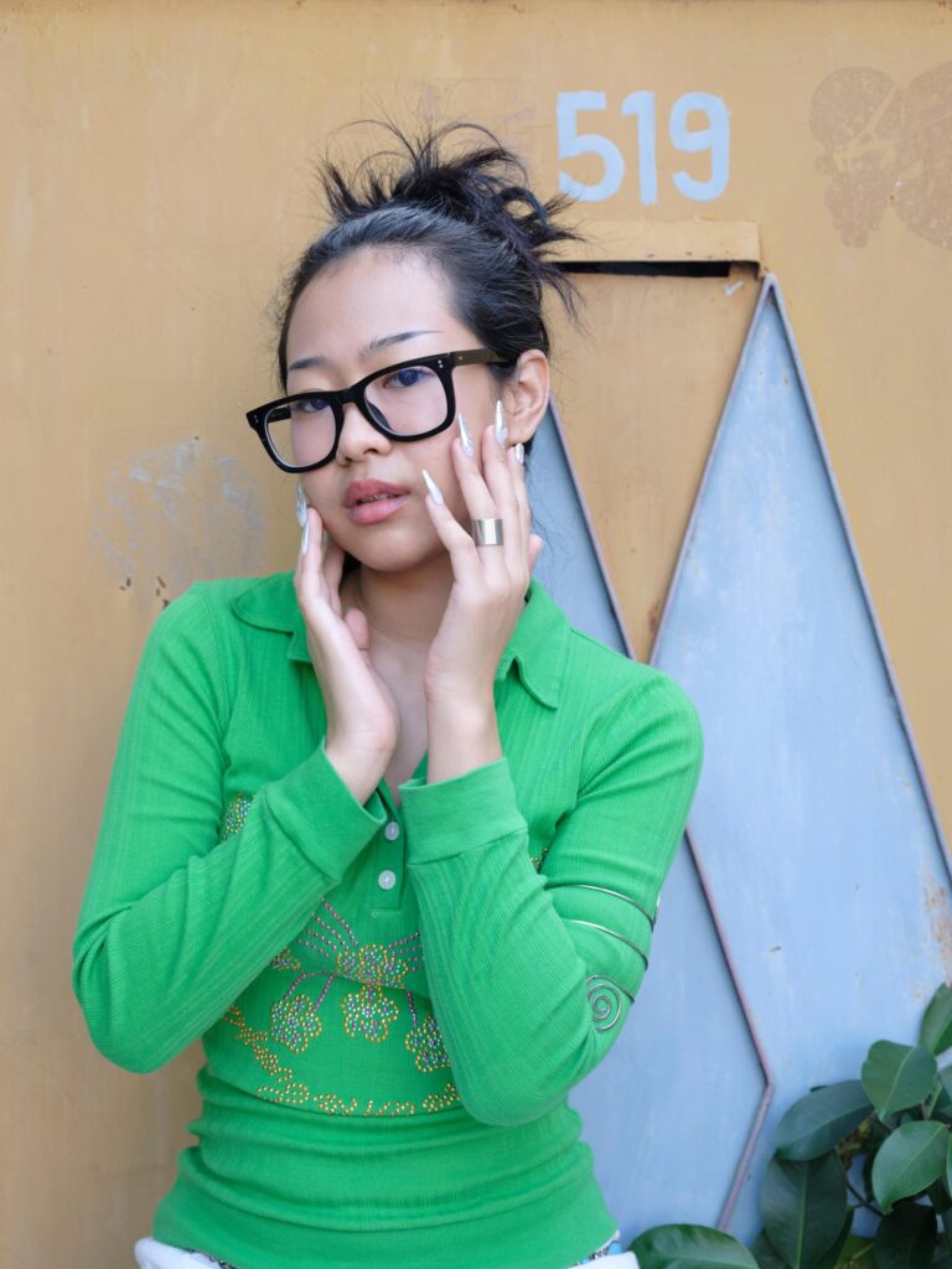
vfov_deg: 35.5
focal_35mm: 54
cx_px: 476
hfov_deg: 27.0
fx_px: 1980
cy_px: 634
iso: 250
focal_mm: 68.8
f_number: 6.4
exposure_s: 1/100
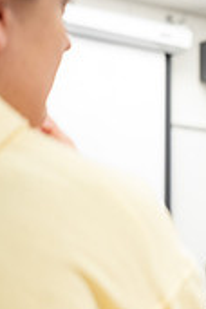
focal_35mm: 149
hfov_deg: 8.4
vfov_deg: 13.6
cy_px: 295
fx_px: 1279
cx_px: 506
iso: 1000
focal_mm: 44
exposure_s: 1/100
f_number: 2.8
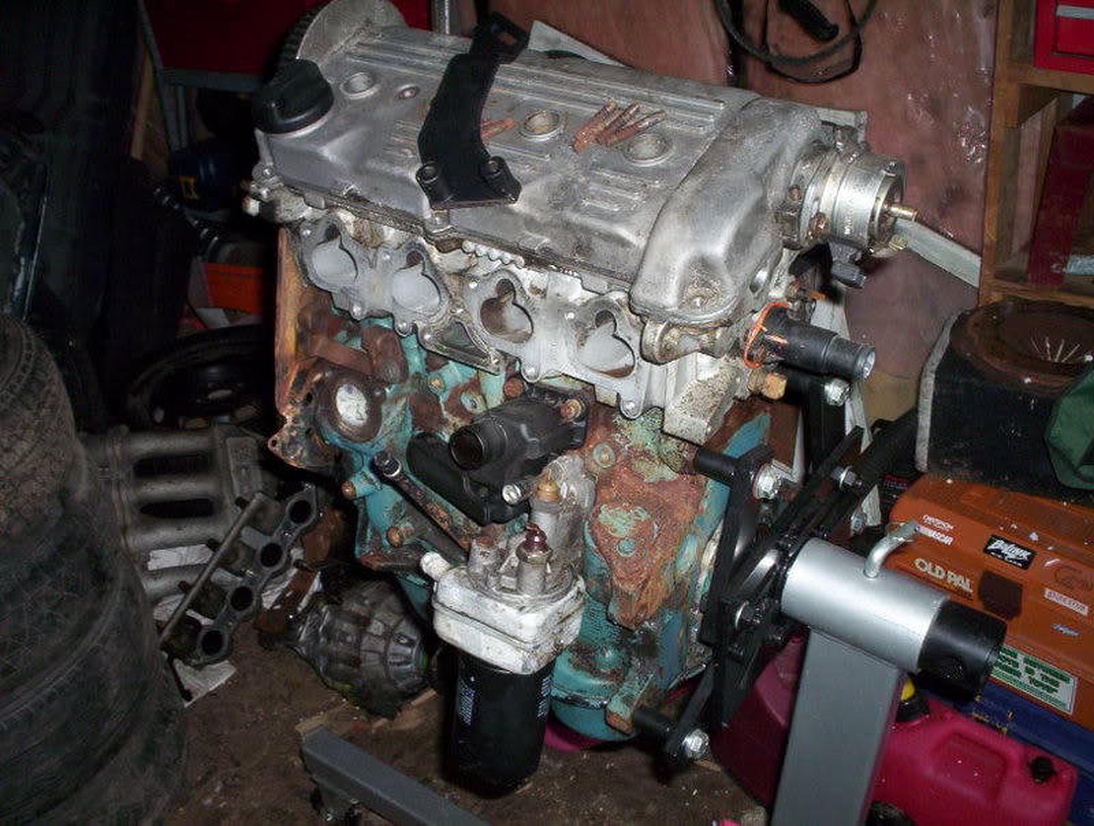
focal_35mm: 38
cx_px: 547
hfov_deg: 48.9
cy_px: 413
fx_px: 1204
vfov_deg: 37.9
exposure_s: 1/60
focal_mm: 4.99
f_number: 4.5
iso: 140
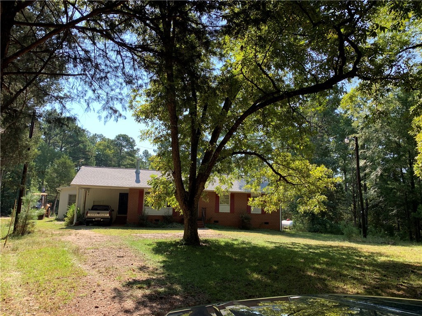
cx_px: 211
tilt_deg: +9.1
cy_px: 158
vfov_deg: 53.1
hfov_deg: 67.3
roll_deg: -2.2
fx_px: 317
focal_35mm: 26
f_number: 1.8
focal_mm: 4.25
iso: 25
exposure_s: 1/580
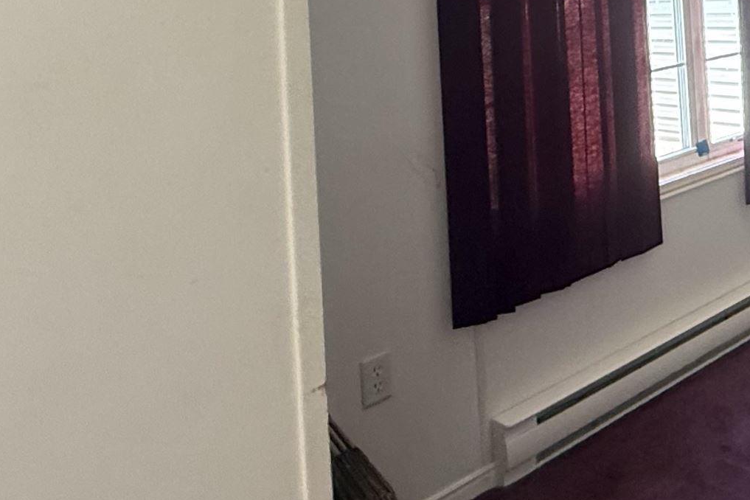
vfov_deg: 27.1
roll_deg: +3.7
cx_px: 847
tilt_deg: +4.4
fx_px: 917
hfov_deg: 36.7
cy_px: -93
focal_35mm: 44
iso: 250
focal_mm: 2.22
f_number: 2.2
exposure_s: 1/99
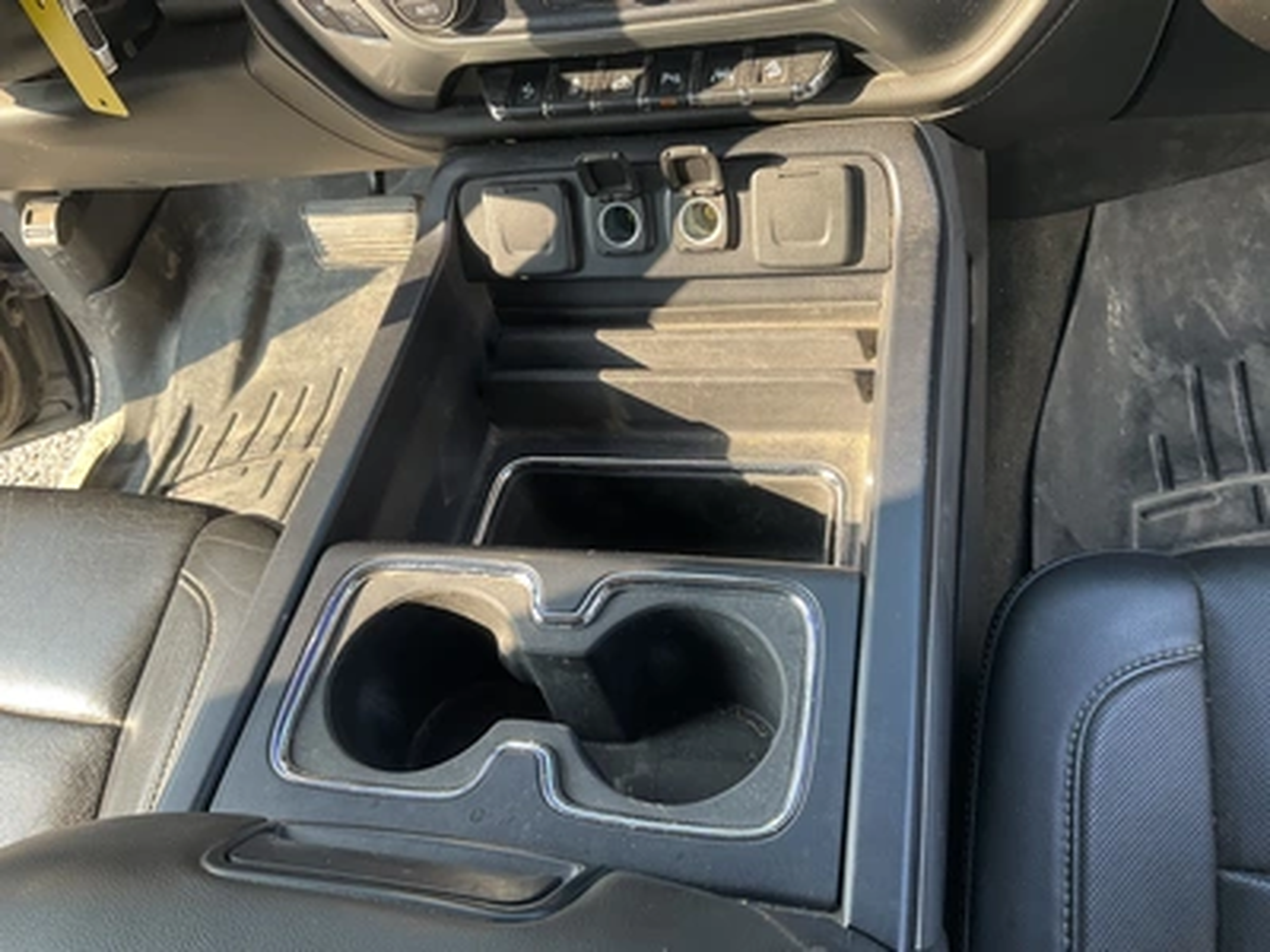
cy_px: 476
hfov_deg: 61.7
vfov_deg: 48.2
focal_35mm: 29
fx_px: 1064
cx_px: 635
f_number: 1.8
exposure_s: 1/122
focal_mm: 3
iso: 40
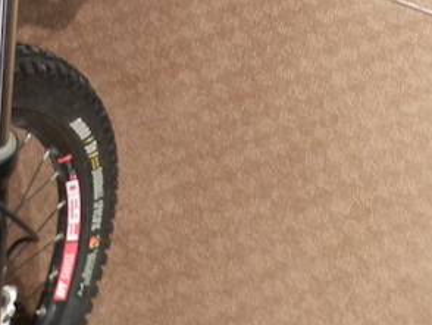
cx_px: 21
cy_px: -72
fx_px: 999
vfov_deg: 17.5
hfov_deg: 23.6
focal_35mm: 80
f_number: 3.4
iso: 200
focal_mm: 4
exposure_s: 1/1.6
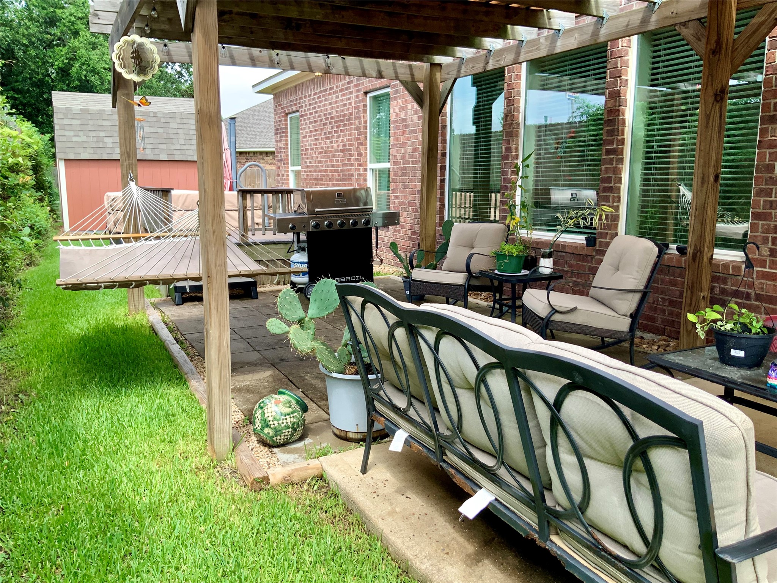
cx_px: 388
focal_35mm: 29
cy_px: 292
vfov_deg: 48.2
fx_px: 651
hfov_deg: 61.7
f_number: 1.8
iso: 16
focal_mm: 3
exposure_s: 1/355
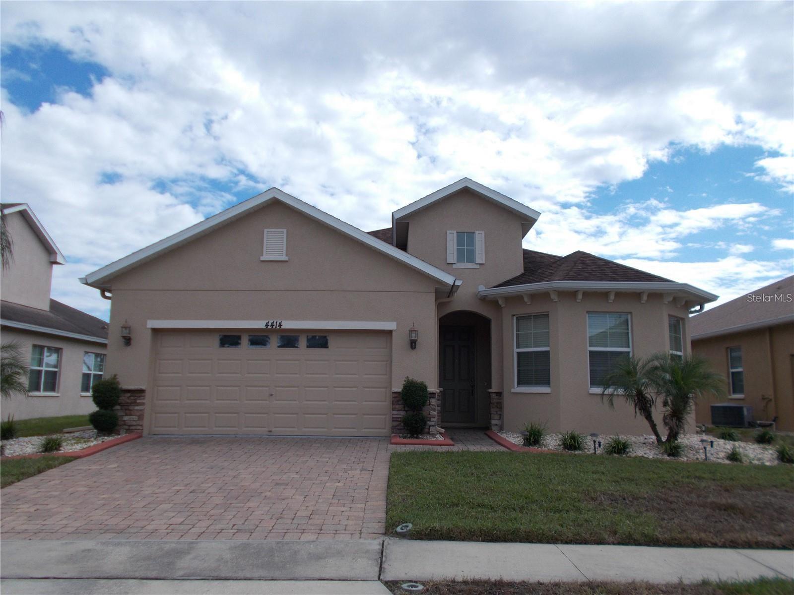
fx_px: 596
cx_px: 397
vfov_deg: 53.1
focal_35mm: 26
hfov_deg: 67.3
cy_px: 298
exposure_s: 1/250
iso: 80
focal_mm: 4.6
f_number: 8
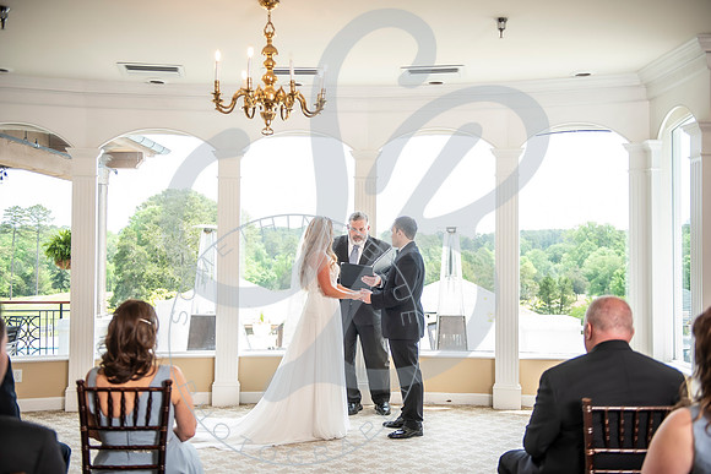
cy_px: 237
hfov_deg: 49.9
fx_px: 764
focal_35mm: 39
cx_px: 356
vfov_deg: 34.5
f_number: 2.8
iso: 250
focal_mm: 38
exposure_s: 1/200
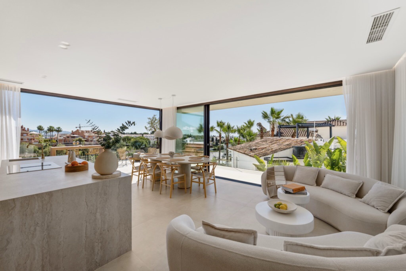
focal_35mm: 14
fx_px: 158
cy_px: 136
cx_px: 203
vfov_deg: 81.2
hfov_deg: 104.2
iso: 125
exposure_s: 1/250
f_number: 9
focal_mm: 14
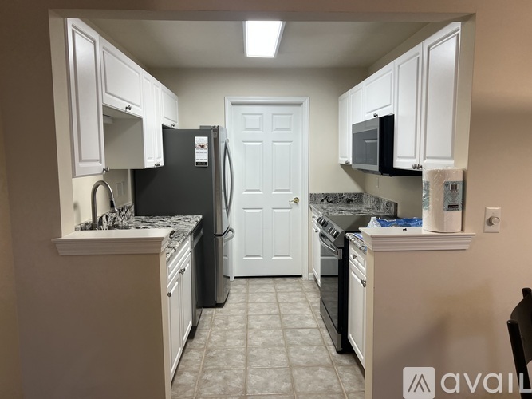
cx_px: 266
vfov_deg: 53.0
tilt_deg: -6.3
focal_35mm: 26
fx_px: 400
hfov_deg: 67.3
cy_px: 200
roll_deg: +0.7
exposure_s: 1/120
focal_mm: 5.7
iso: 80
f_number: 1.5
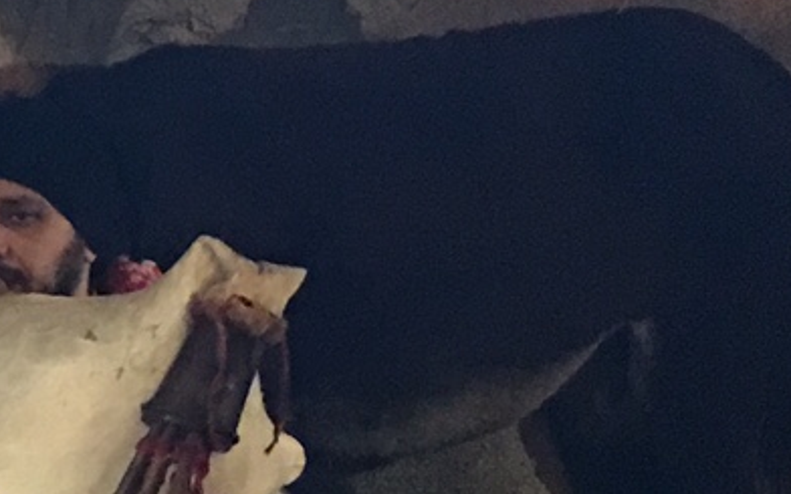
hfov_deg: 10.9
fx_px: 3406
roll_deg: -1.1
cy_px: 591
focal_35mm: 158
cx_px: -1186
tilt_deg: -10.6
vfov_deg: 8.2
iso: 125
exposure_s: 1/8
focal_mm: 4.15
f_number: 2.2
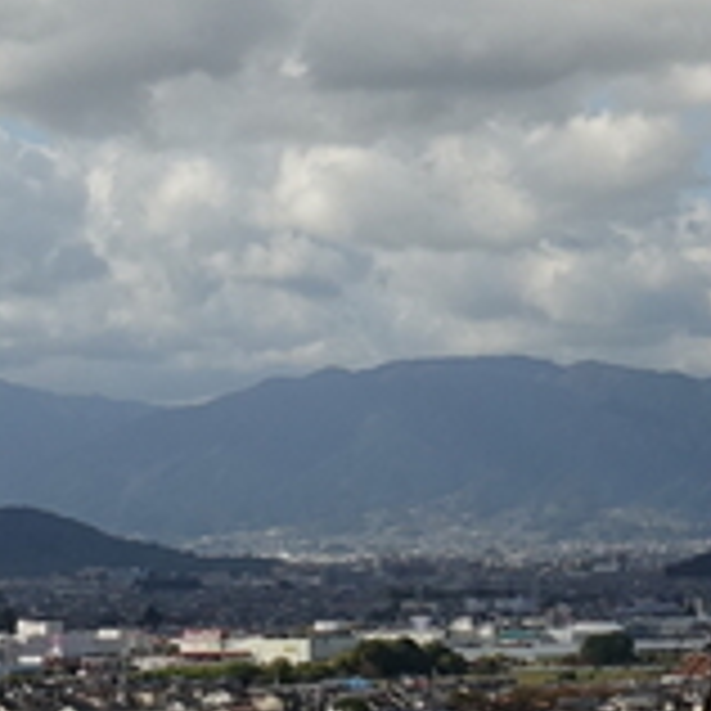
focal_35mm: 155
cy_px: -482
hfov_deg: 11.3
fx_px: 3602
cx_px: 500
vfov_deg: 10.7
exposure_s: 1/1000
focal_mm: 8.8
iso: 100
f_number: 4.5
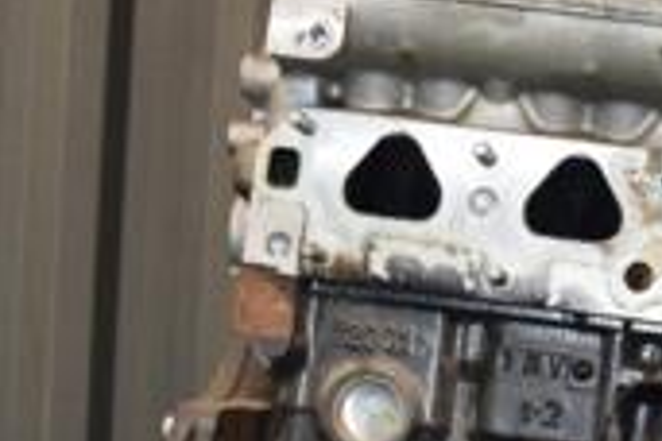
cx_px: 627
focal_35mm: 111
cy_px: 511
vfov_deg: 12.1
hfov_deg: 18.1
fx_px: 2037
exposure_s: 1/60
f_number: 5
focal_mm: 21
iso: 800
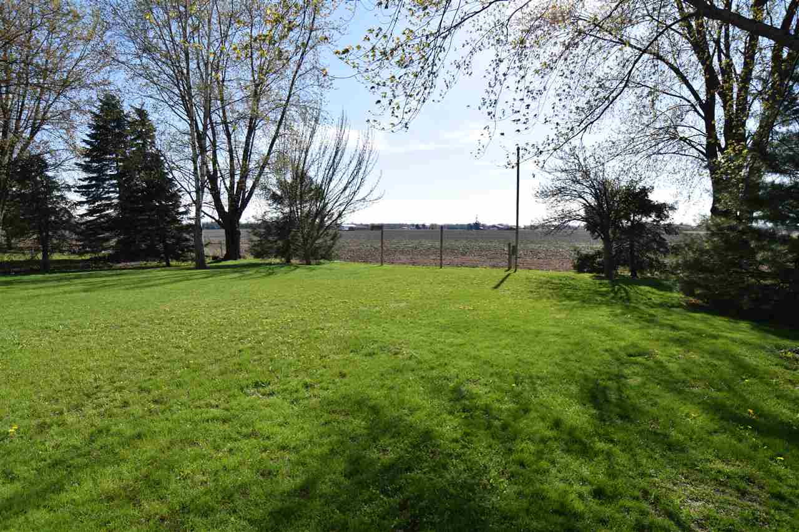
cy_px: 266
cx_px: 400
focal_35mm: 21
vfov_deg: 59.5
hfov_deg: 81.2
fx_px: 466
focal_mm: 14
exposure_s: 1/320
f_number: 9
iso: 100
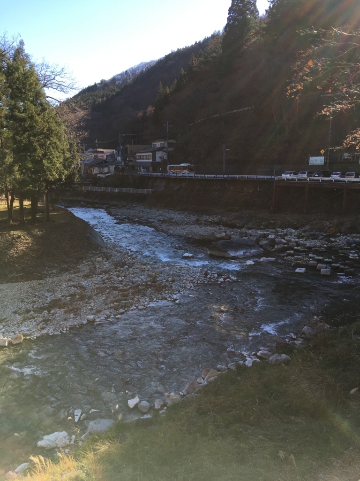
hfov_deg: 48.2
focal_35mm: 29
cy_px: 240
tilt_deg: -11.2
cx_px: 180
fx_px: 402
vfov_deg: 61.7
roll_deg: +1.4
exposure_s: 1/398
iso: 25
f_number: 2.2
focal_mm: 4.15
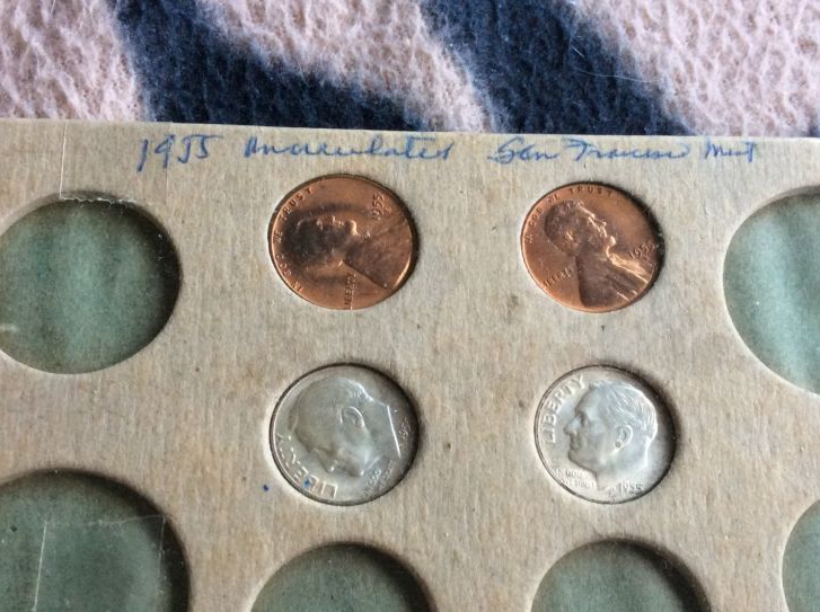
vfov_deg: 32.6
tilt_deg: -66.5
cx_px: 476
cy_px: 385
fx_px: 1041
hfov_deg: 42.9
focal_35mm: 44
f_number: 2.4
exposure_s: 1/24
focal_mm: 3.3
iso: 125
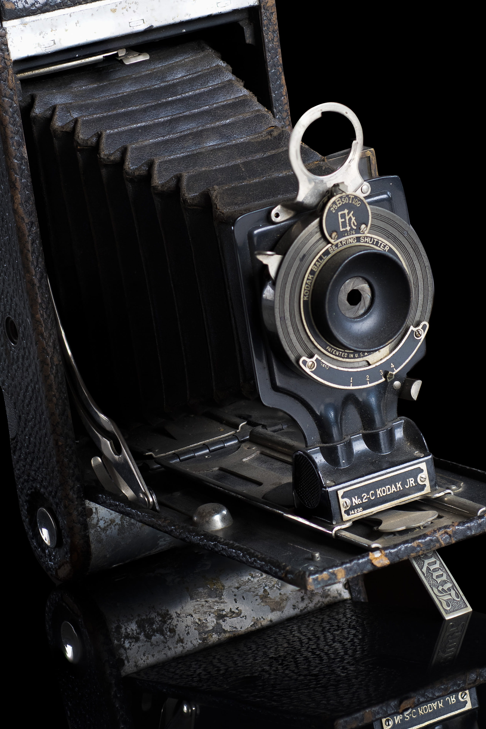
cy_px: 286
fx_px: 2571
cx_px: 210
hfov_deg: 10.8
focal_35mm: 127
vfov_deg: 16.1
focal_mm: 60
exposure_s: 1/30
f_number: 5
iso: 400
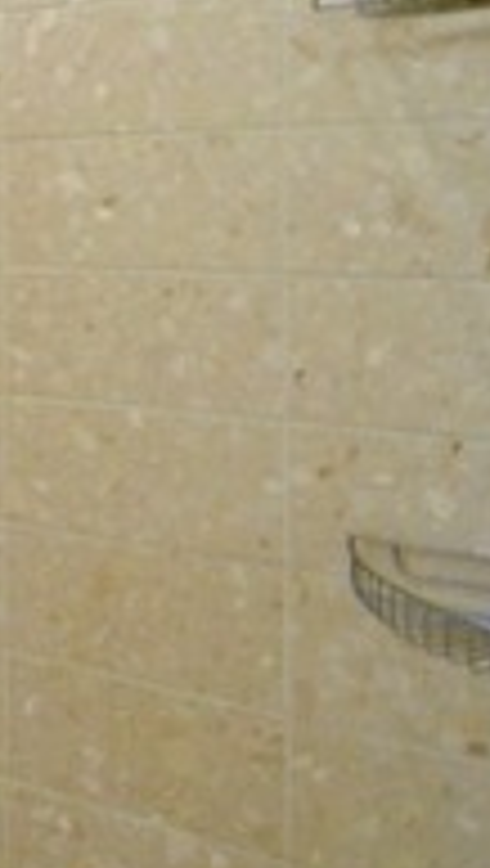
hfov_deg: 26.0
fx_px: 898
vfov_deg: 49.4
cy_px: 211
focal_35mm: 39
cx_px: -148
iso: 2800
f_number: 3.5
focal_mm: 10
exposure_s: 1/60
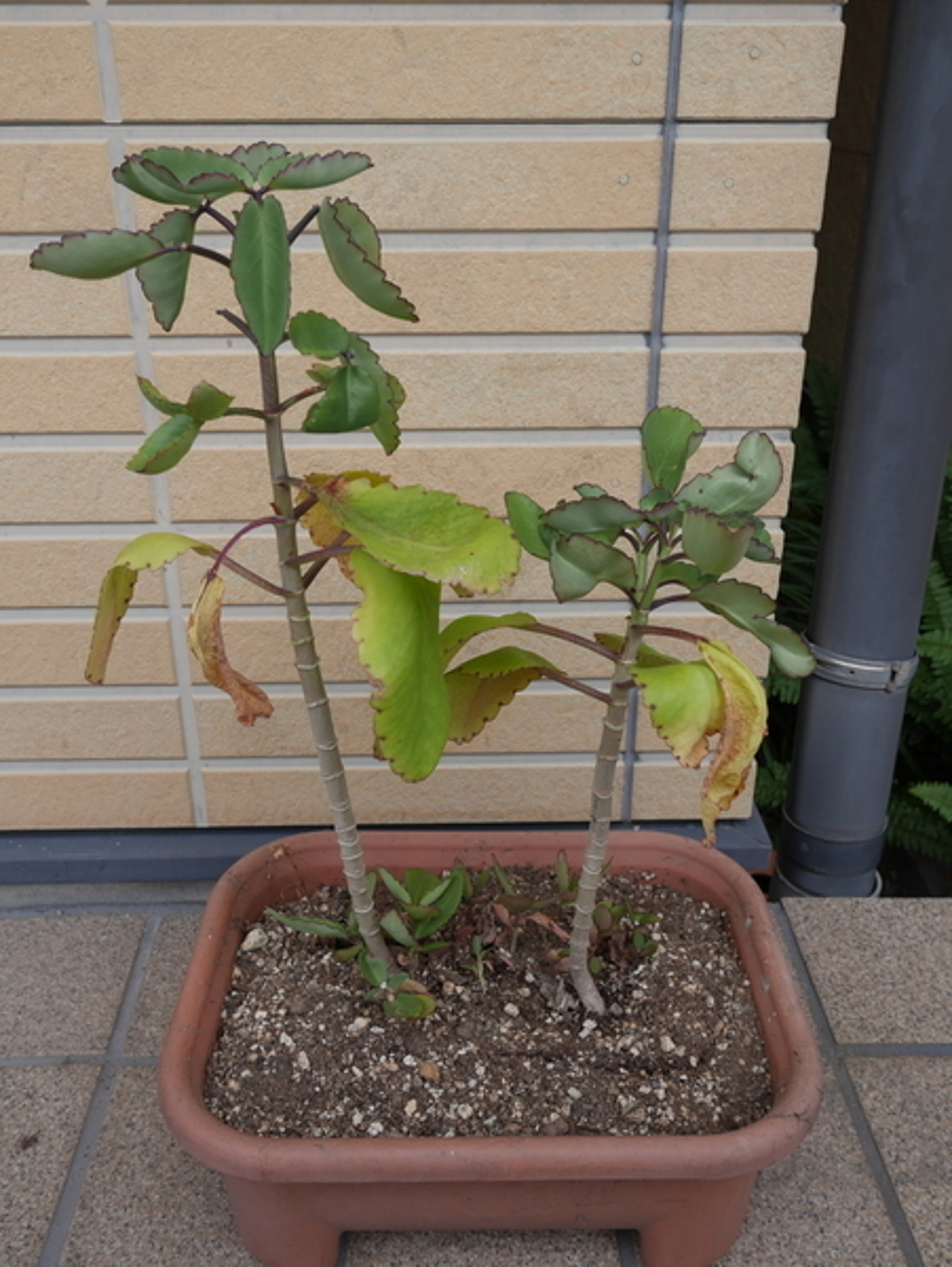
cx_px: 476
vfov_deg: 56.8
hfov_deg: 44.2
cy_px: 634
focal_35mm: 32
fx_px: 1172
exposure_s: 1/250
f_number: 5.6
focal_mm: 16
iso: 200
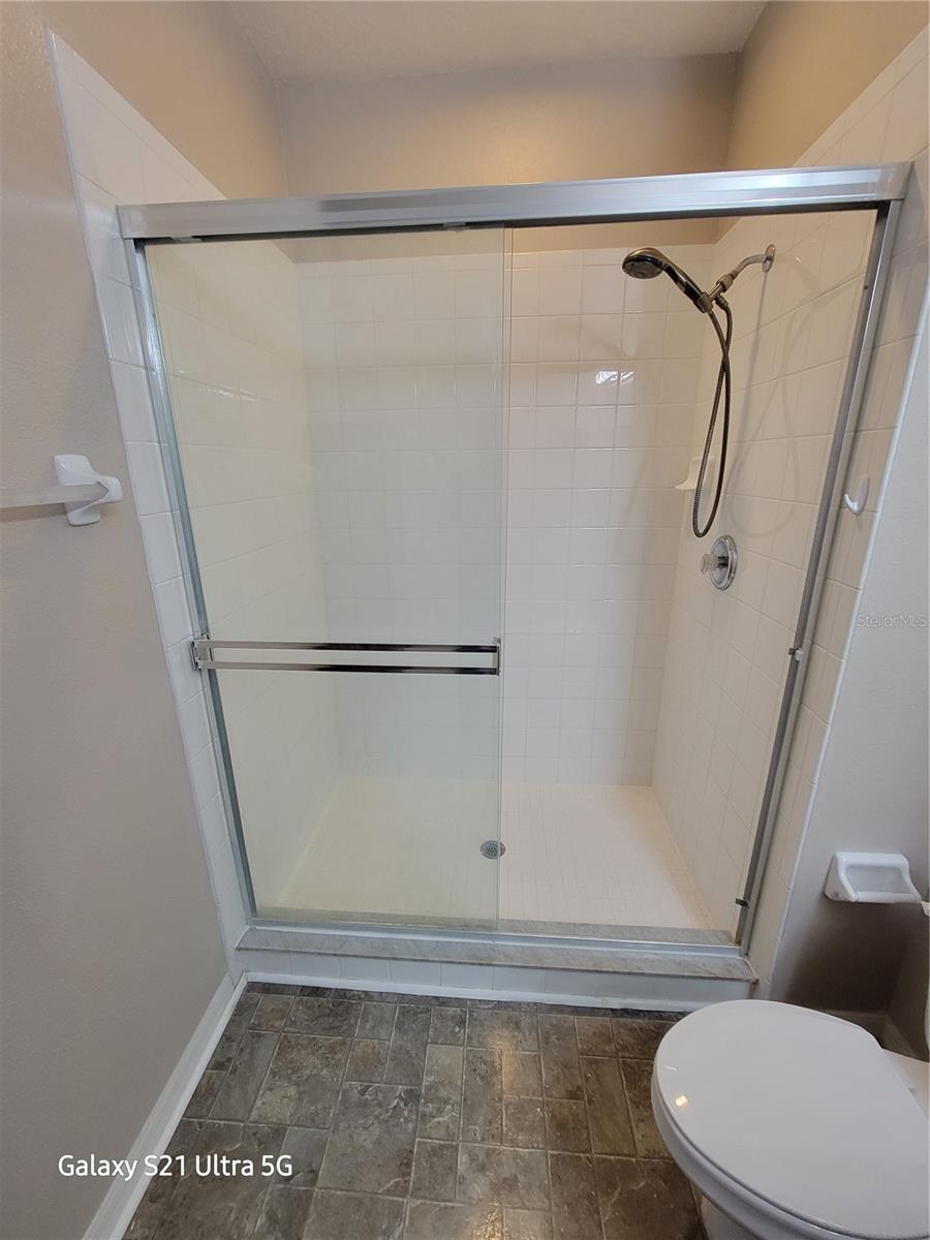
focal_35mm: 13
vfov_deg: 106.2
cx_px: 465
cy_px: 620
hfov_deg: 89.9
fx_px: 466
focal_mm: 2.2
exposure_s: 1/60
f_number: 2.2
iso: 200
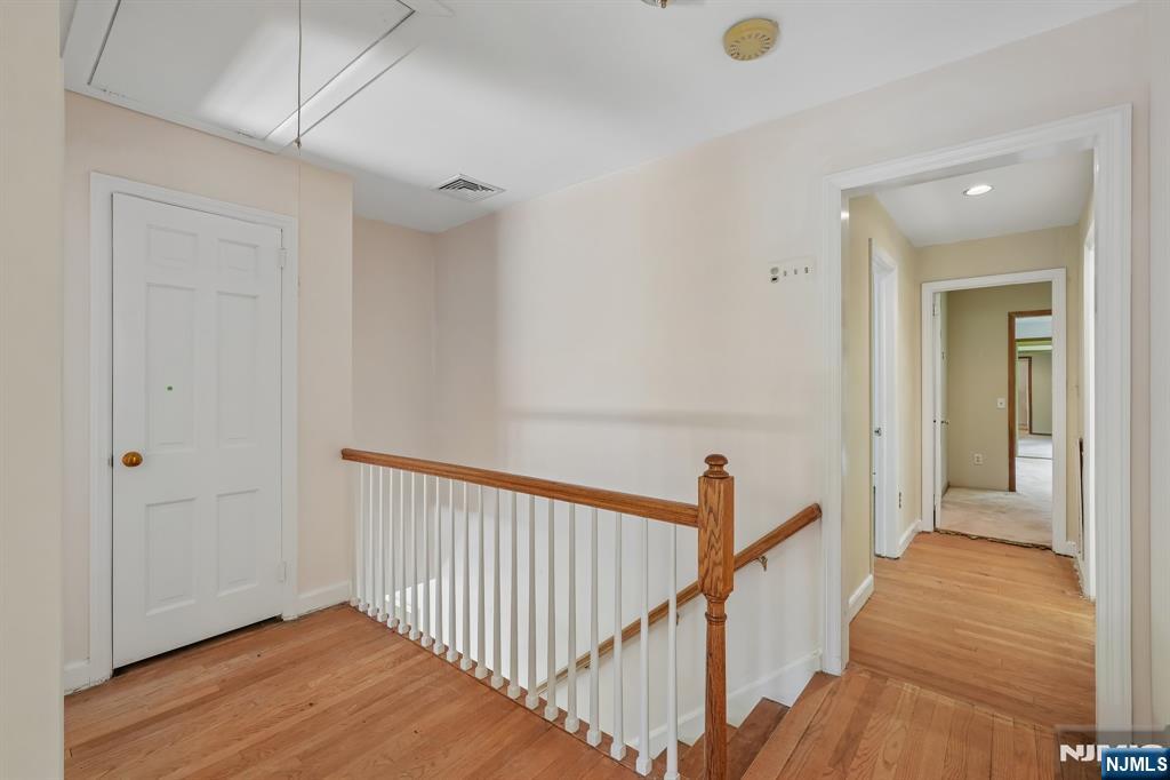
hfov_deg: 95.0
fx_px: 536
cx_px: 585
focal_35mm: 16
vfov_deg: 72.0
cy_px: 390
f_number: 9
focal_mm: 16.5
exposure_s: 1/10
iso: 400
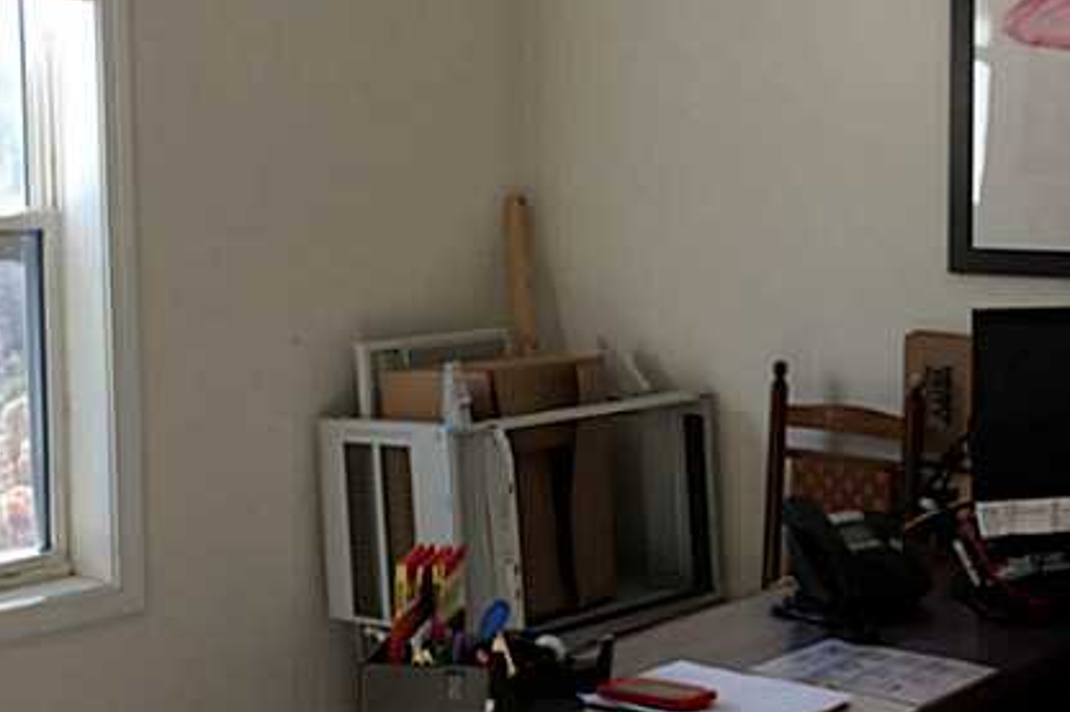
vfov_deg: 23.4
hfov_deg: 34.1
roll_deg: -1.1
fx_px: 1723
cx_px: 741
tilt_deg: -5.8
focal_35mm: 58
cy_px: 339
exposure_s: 1/120
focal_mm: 4.15
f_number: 2.2
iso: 40
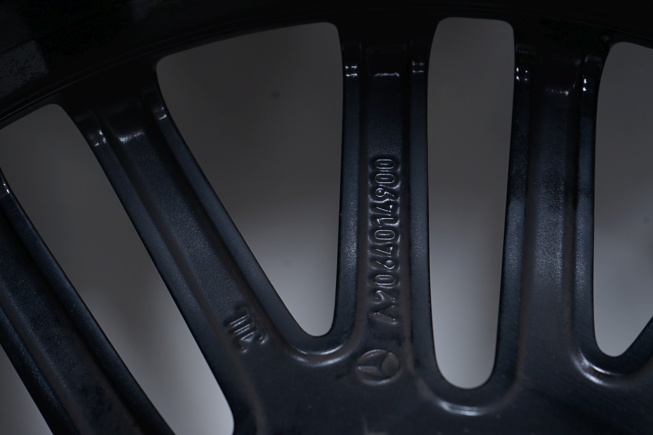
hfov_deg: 29.7
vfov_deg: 20.0
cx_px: 327
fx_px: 1233
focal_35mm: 68
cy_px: 215
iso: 250
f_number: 7.1
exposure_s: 1/100
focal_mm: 67
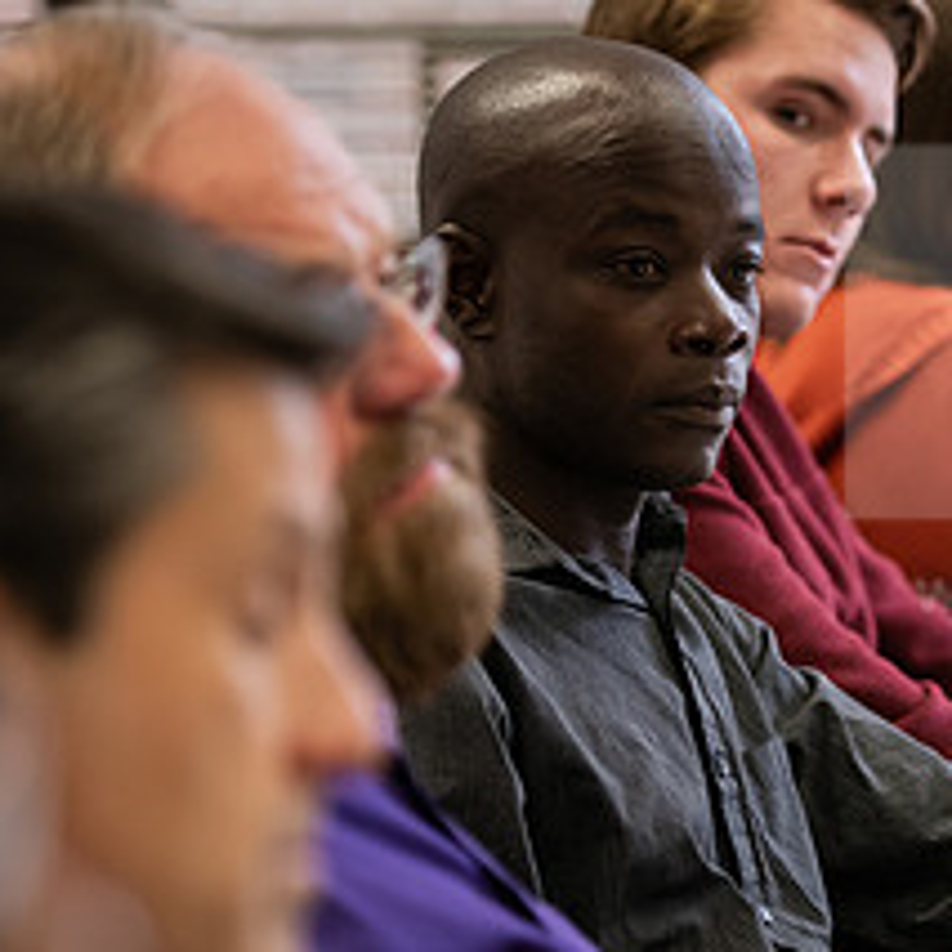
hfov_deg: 7.5
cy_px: 686
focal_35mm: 232
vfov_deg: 7.5
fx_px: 7219
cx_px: 711
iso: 640
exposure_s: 1/200
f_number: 2.8
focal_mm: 100
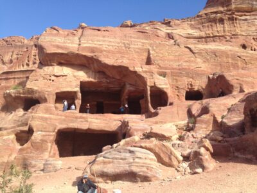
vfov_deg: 42.9
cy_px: 96
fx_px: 245
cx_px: 128
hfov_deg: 55.4
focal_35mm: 33
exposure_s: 1/809
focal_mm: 4.12
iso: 50
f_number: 2.4
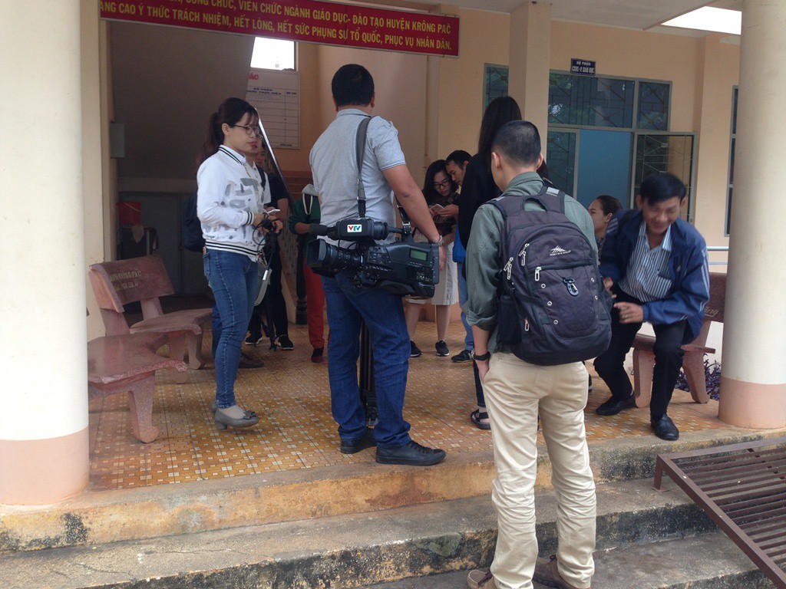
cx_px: 393
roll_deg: +0.3
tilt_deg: -4.3
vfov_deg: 42.9
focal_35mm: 33
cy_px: 294
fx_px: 749
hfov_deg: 55.4
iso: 50
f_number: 2.4
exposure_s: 1/60
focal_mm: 4.12
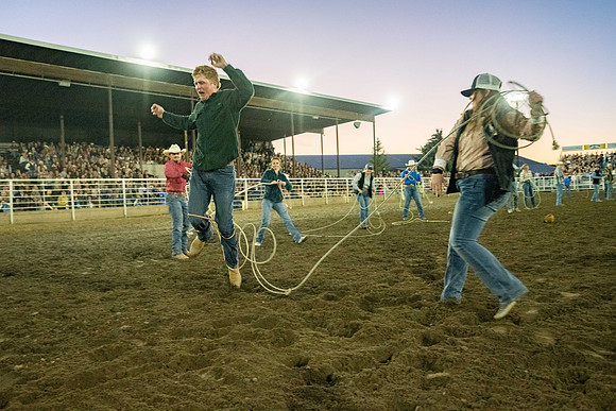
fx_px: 488
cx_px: 308
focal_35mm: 28
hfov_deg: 64.5
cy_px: 206
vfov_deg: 45.7
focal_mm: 28.5
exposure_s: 1/320
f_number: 4
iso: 3200
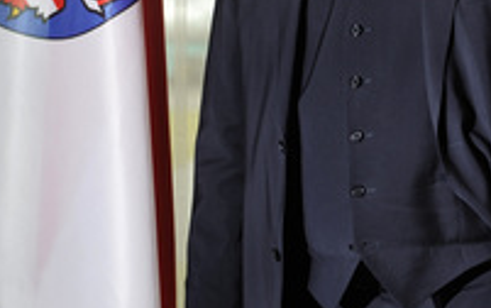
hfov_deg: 13.1
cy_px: -37
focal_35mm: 160
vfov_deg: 8.2
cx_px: 224
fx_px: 2143
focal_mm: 70
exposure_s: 1/250
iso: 200
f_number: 4
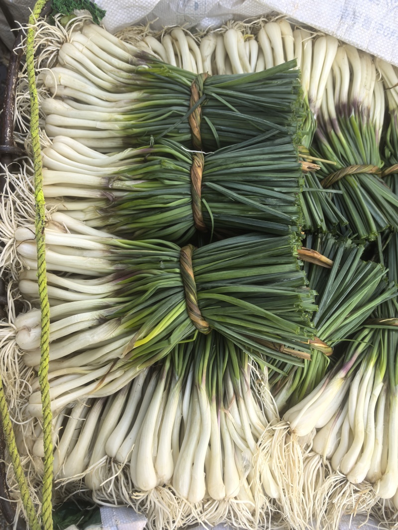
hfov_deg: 51.3
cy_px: 265
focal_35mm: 27
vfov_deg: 65.3
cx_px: 199
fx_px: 414
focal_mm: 5.75
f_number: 2
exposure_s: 1/273
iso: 50
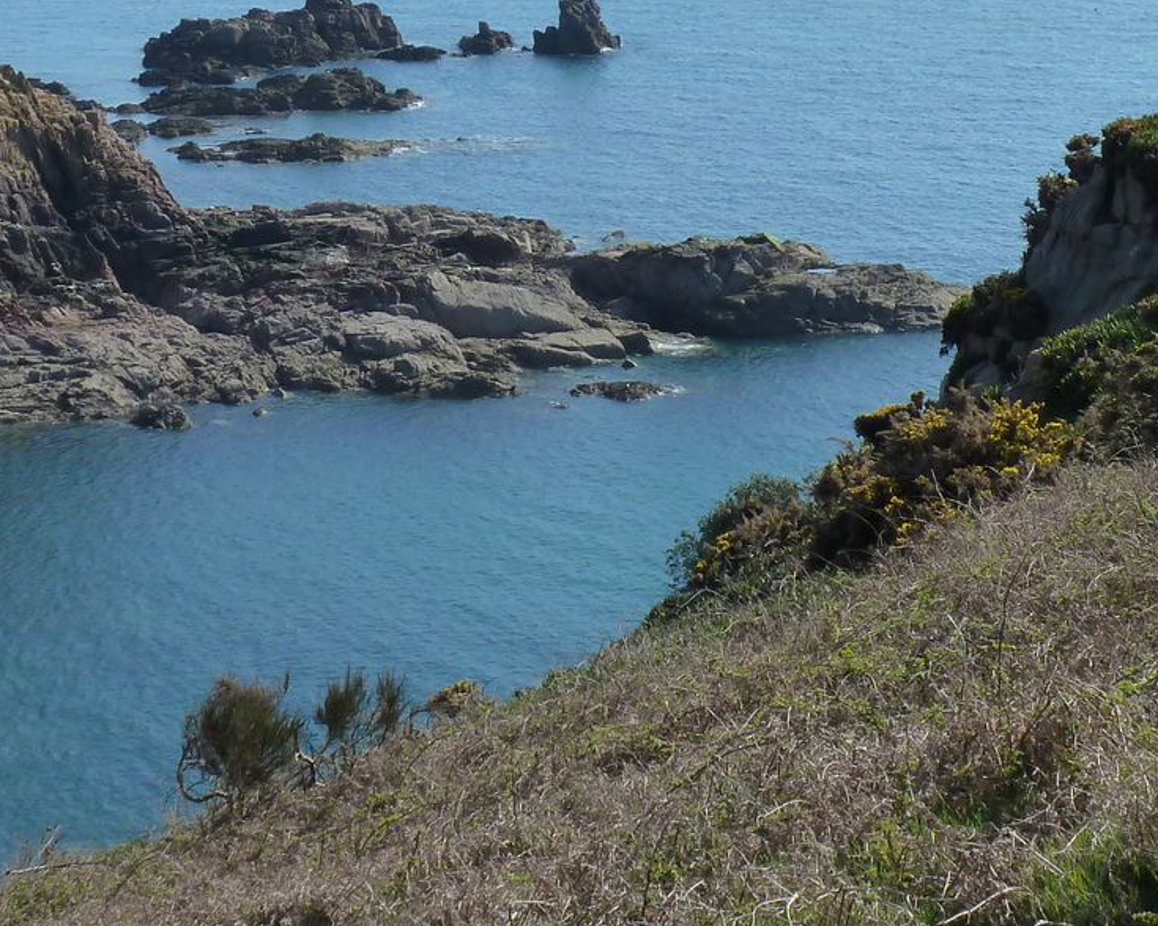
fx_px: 3496
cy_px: 69
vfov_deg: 14.9
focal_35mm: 102
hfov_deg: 18.8
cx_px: 550
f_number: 5
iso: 125
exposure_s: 1/400
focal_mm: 7.9
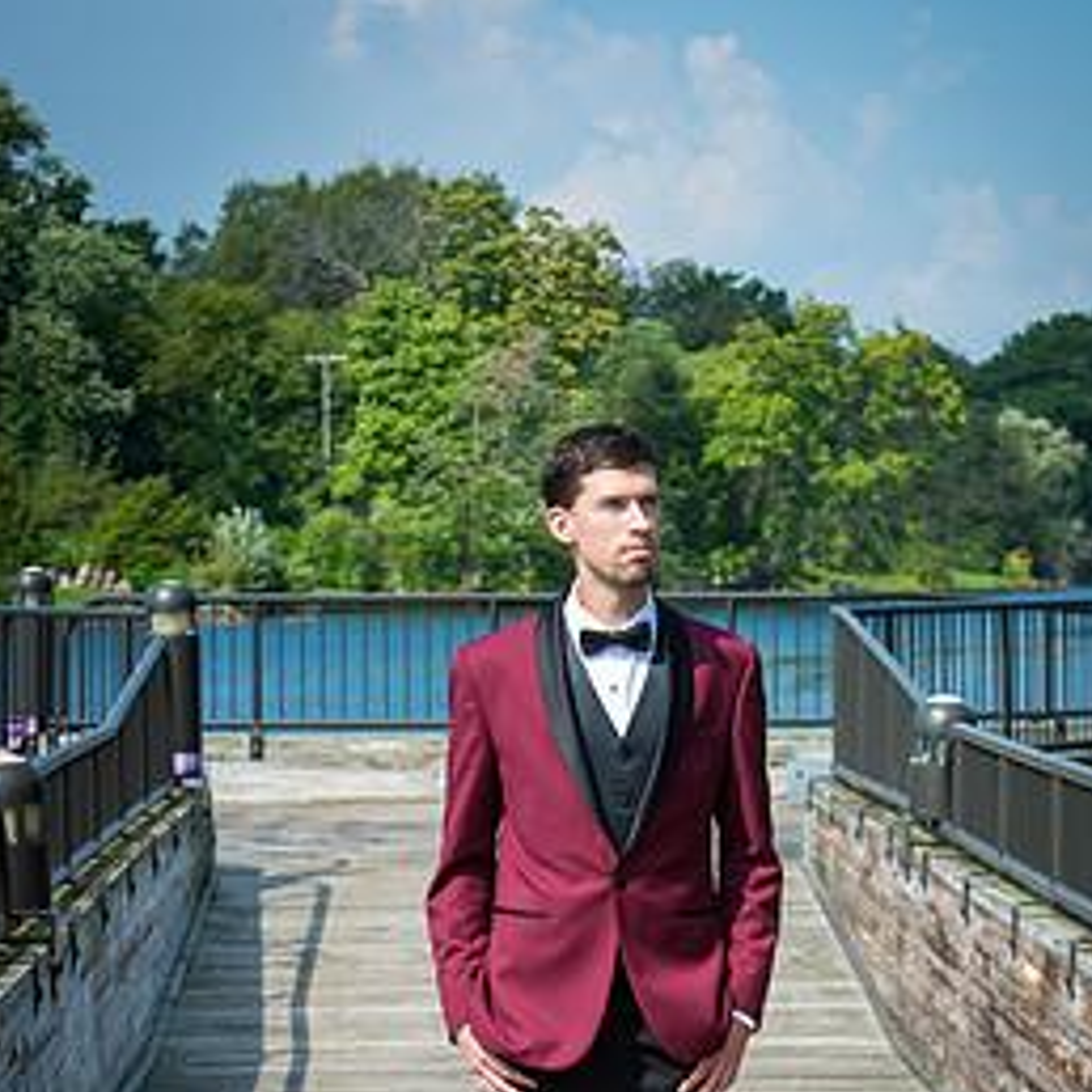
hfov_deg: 12.0
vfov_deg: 12.0
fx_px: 5175
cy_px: 944
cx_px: 616
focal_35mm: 145
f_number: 9.5
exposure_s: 1/180
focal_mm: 98
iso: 100
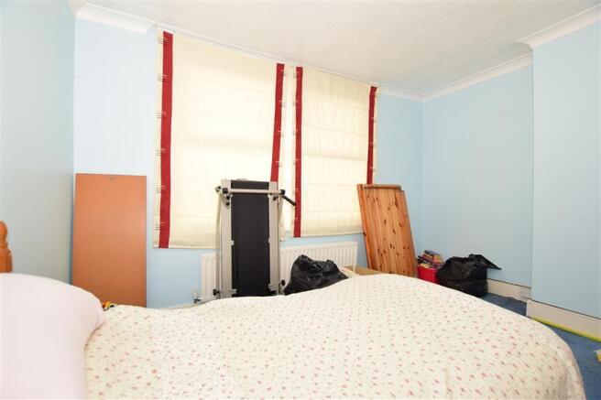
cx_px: 300
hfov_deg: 100.4
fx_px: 250
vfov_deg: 77.3
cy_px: 200
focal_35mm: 15
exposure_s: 1/20
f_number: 5
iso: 200
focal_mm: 10
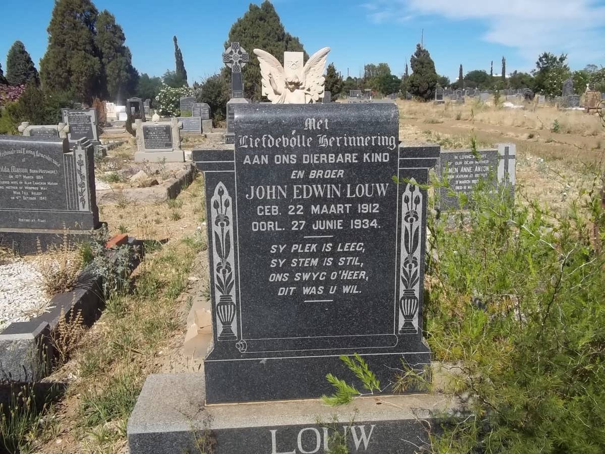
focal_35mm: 32
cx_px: 302
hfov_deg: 56.8
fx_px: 559
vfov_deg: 44.2
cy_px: 227
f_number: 5.5
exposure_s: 1/640
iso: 80
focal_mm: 5.7
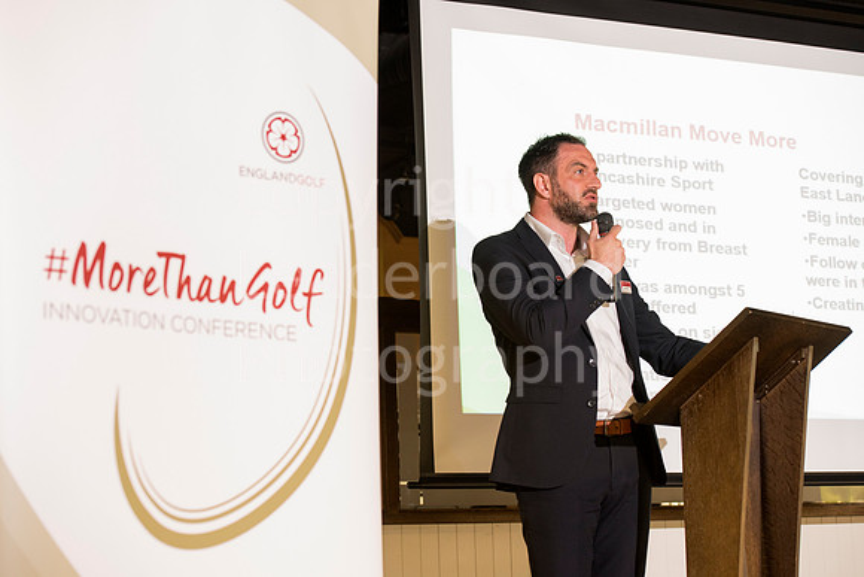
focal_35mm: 70
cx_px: 432
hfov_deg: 28.8
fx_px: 1680
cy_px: 288
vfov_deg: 19.5
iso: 2000
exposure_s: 1/100
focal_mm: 70
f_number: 4
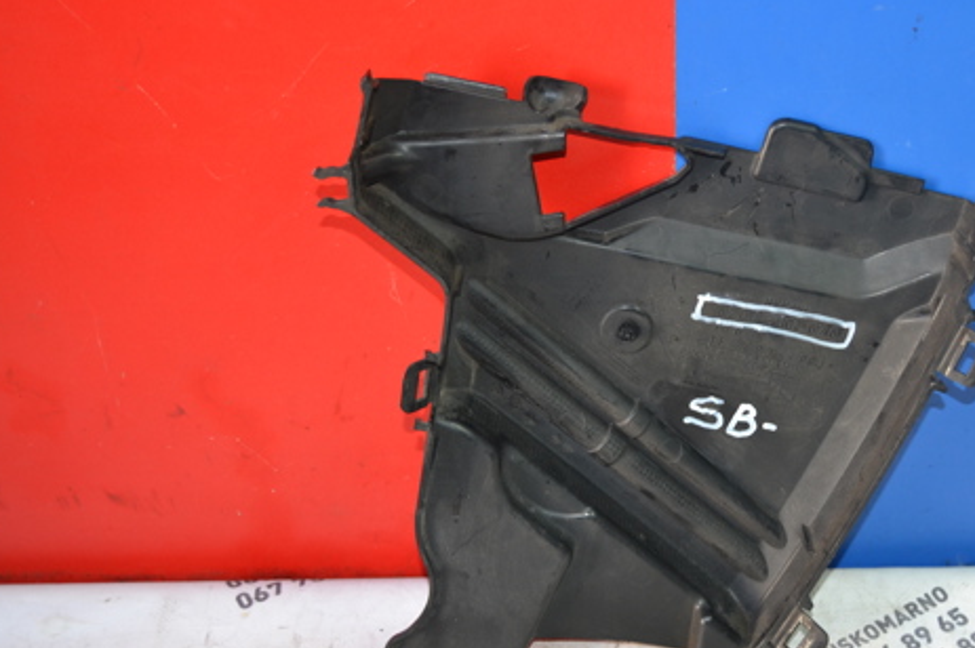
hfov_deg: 34.2
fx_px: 1570
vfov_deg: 23.3
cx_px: 642
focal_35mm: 58
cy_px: 391
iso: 640
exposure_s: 1/60
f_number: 4
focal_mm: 28
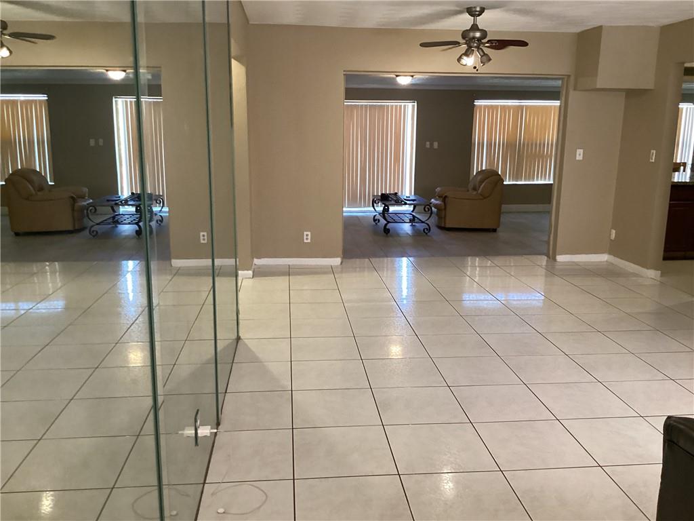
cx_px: 347
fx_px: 622
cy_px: 260
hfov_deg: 58.4
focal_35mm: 31
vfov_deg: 45.4
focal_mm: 3.3
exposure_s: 1/40
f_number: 2.4
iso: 320
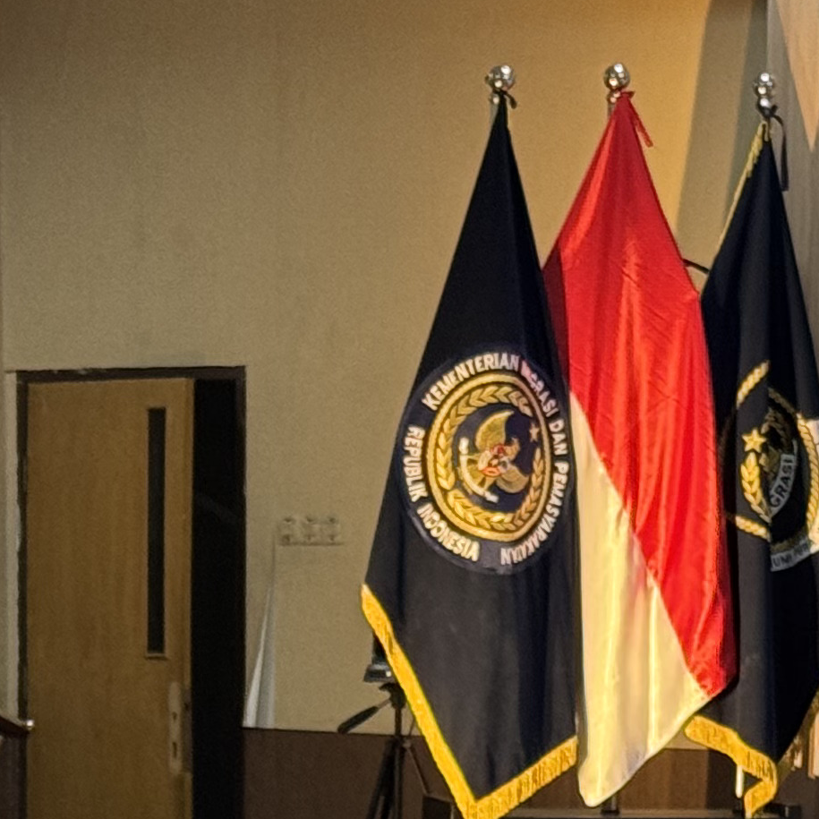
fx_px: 5006
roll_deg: -1.0
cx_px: 794
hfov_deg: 9.3
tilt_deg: -4.8
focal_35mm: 187
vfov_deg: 9.3
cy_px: 932
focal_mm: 6.76
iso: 160
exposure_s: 1/60
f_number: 1.78
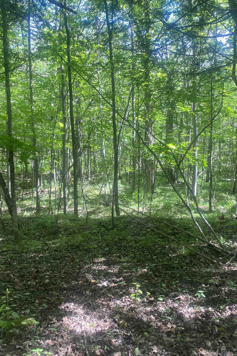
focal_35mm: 37
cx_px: 122
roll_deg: +0.3
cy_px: 176
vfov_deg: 51.9
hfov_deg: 35.9
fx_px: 365
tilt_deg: -9.6
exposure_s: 1/121
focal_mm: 4.25
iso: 100
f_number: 1.8
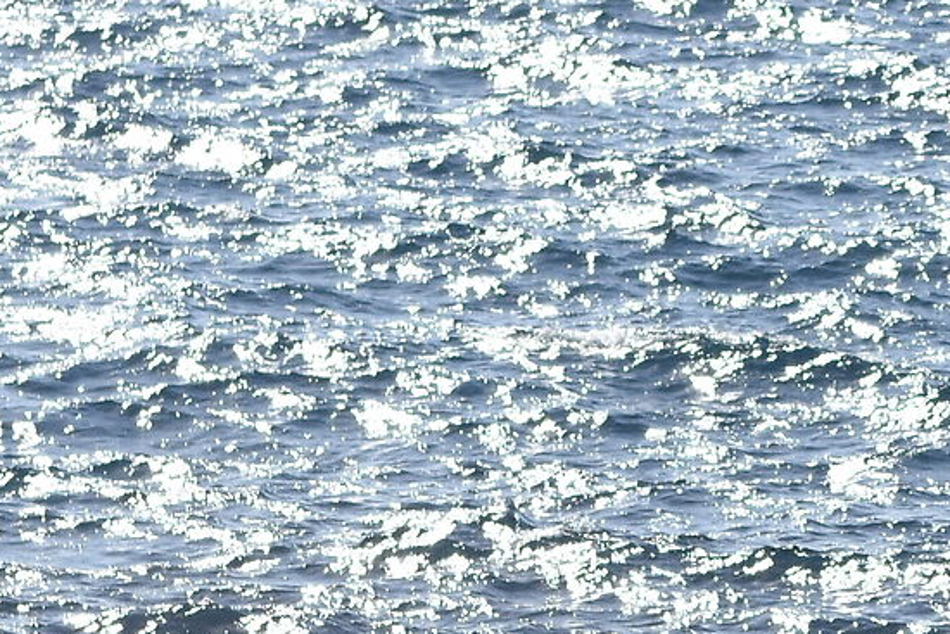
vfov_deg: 2.5
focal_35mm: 556
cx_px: 1347
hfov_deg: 3.7
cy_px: 397
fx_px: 14680
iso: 250
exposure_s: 1/8000
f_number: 2.8
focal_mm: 85
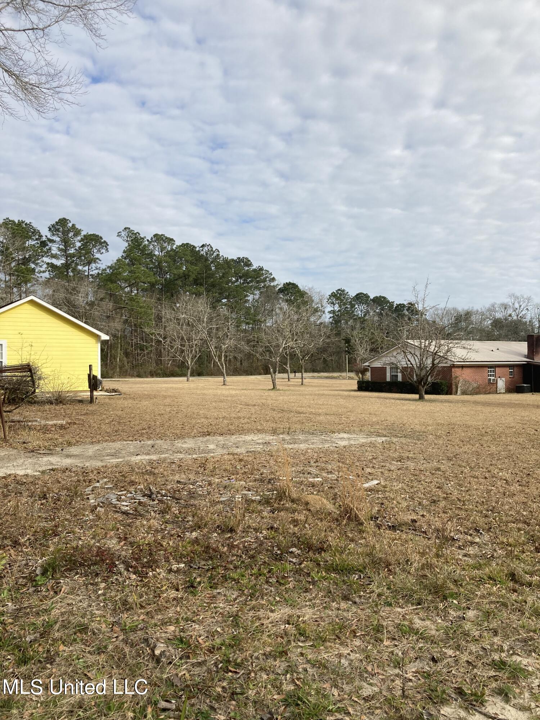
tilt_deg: +0.5
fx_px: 582
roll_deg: +0.7
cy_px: 360
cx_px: 270
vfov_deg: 63.4
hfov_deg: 49.7
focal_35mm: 28
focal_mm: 3.99
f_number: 1.8
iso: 20
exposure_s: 1/1869
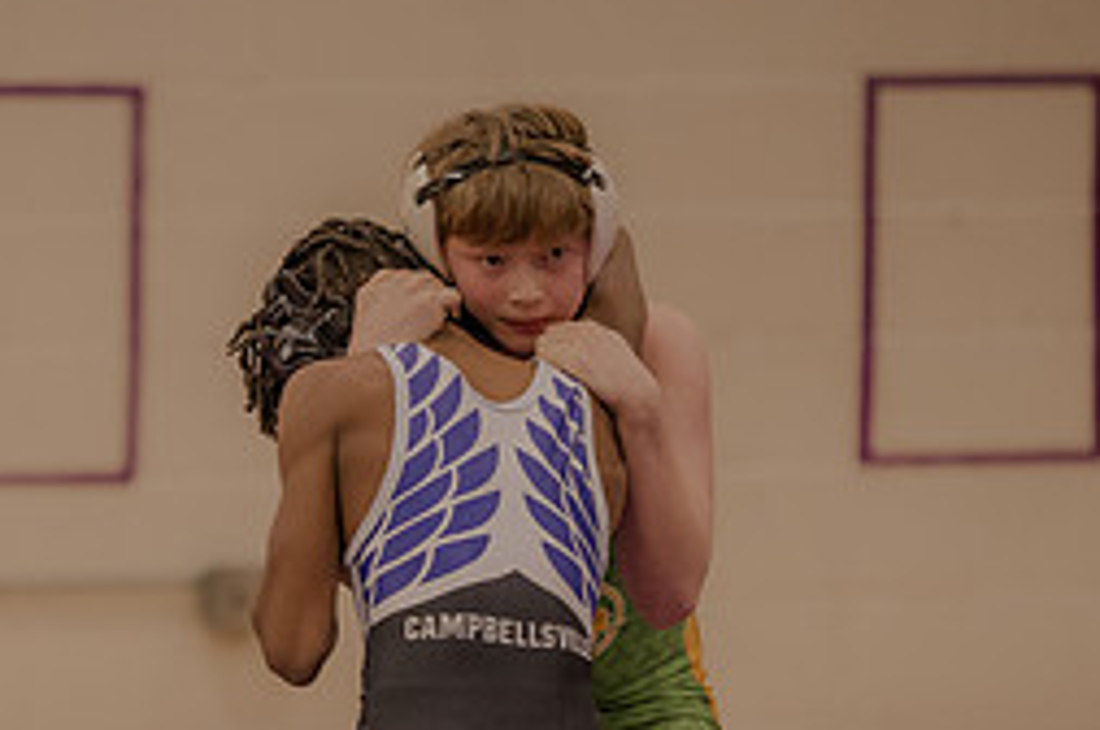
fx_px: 12756
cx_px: 252
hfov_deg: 4.9
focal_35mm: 418
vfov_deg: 3.3
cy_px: 634
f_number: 2.8
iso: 3200
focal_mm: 175
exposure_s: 1/250
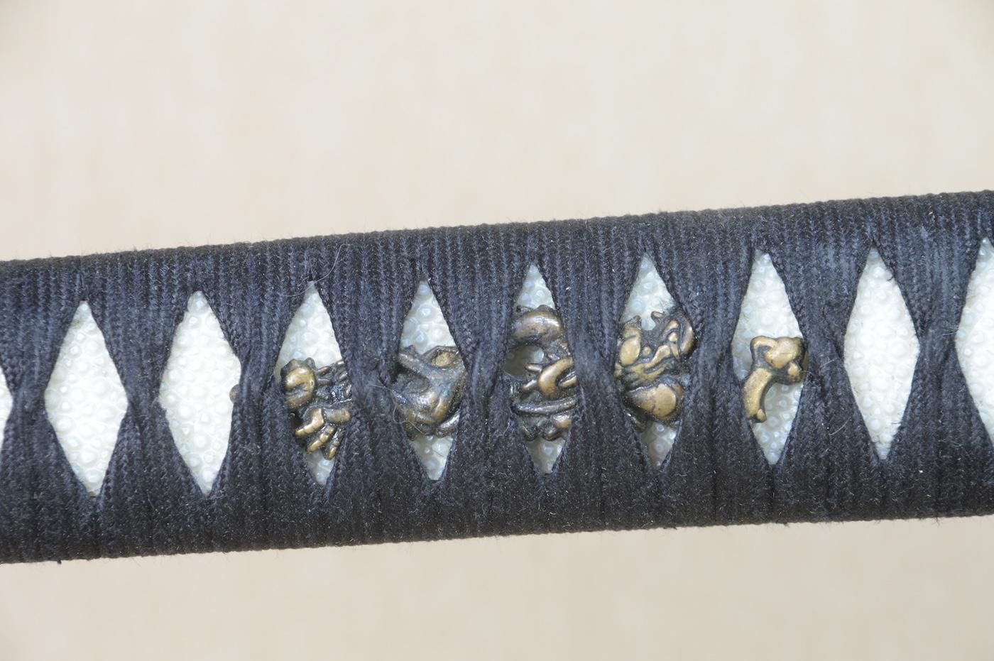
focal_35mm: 202
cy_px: 330
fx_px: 5587
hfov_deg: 10.2
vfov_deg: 6.8
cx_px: 497
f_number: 11
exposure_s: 1/2
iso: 400
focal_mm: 135
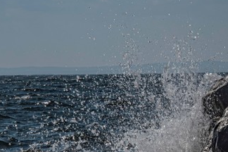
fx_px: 2552
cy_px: 172
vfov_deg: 3.4
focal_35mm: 403
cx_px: 177
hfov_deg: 5.1
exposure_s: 1/400
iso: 100
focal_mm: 145
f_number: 13
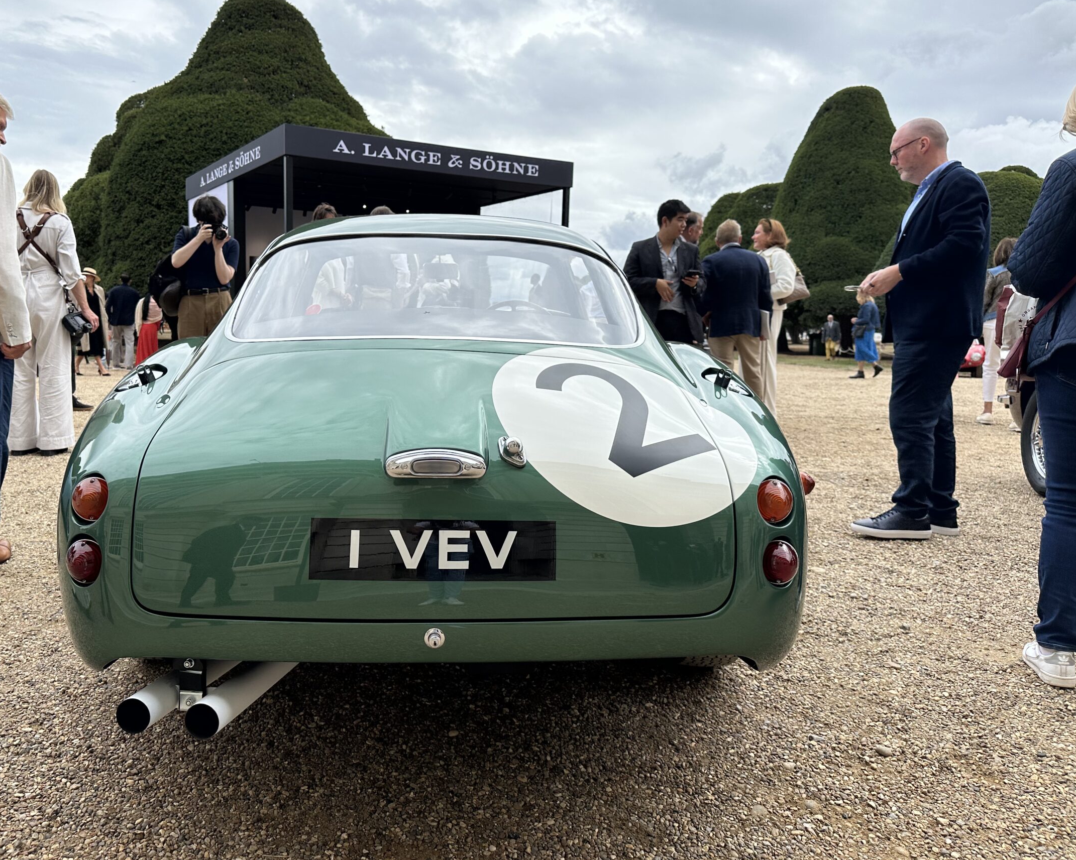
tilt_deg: -4.4
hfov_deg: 61.8
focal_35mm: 28
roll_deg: -2.2
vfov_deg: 51.5
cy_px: 392
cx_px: 448
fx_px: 892
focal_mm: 6.86
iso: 80
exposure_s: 1/3861
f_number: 1.78
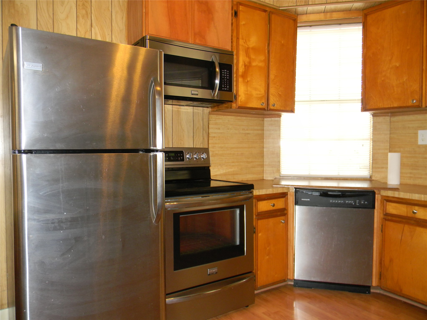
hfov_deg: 63.4
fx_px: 345
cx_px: 214
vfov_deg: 49.7
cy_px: 160
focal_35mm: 28
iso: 200
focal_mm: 5
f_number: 3.5
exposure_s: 1/61.7
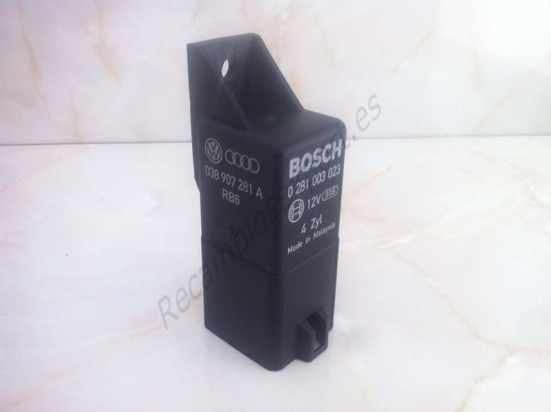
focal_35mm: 35
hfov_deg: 52.7
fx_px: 556
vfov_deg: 40.6
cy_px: 206
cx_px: 276
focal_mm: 3.85
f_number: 2.8
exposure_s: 1/30
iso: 80
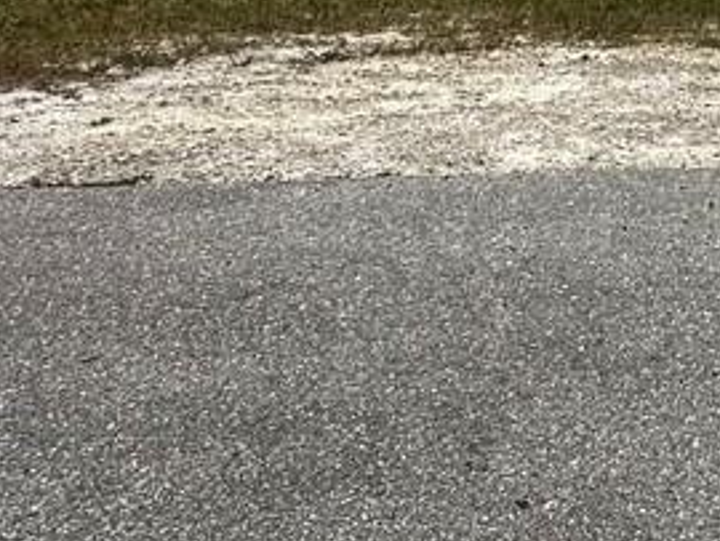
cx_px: 893
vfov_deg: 24.9
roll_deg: -3.3
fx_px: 1103
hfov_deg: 30.1
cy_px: -107
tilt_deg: -3.9
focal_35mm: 53
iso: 50
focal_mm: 2.22
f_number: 2.2
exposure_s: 1/2747
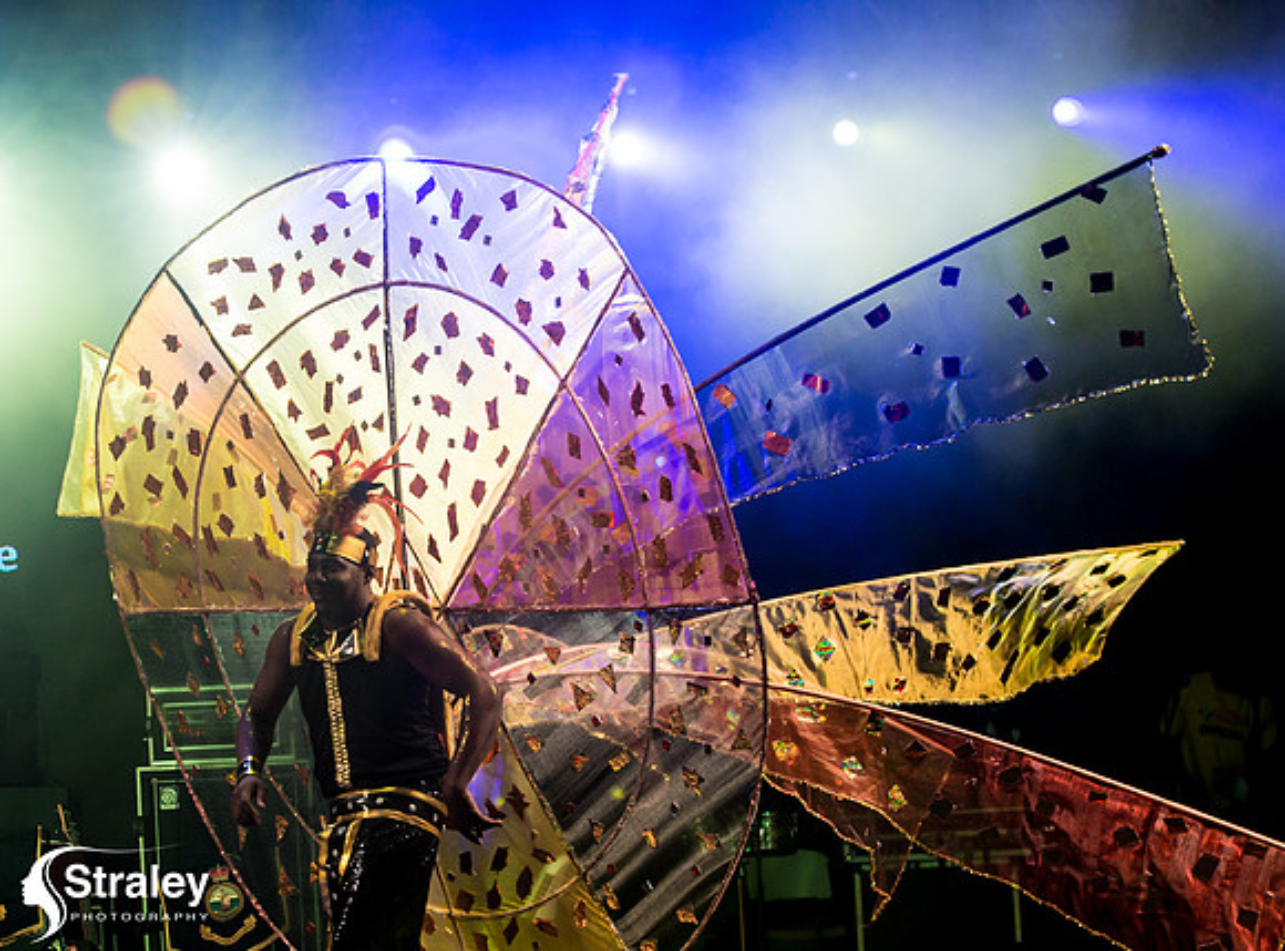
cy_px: 618
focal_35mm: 98
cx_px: 356
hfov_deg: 20.1
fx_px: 3608
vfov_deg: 15.0
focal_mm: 70
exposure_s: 1/320
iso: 2000
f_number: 5.6
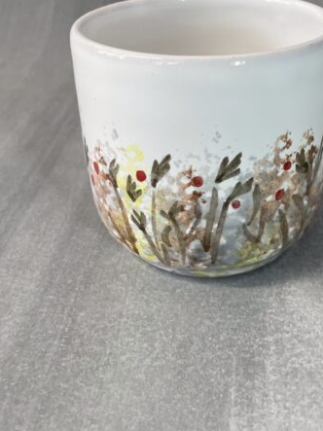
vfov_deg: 38.7
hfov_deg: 30.6
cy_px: 77
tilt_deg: -23.1
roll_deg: -2.2
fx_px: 585
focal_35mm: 47
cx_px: 218
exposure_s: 1/100
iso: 64
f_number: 1.6
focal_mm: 4.2
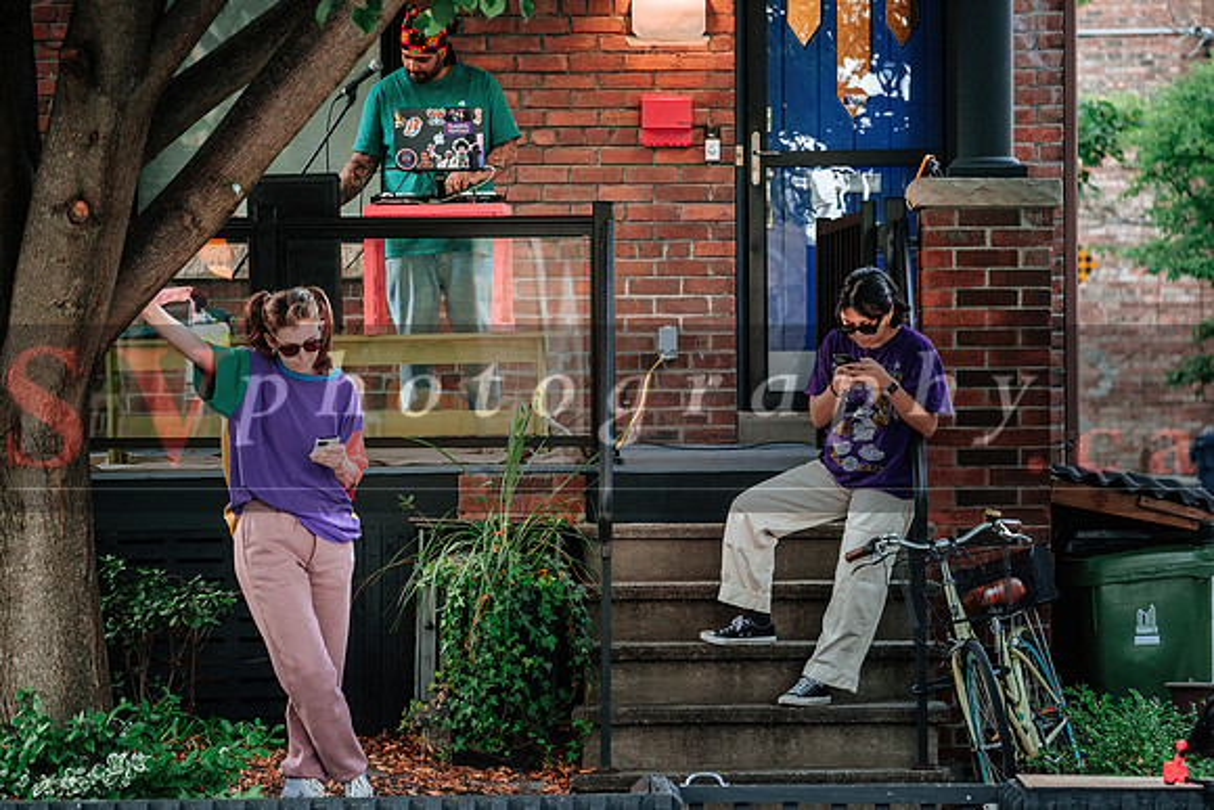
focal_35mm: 129
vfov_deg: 10.7
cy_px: 405
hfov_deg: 15.9
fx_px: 4340
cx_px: 614
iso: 800
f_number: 2.8
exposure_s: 1/200
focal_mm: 83.8
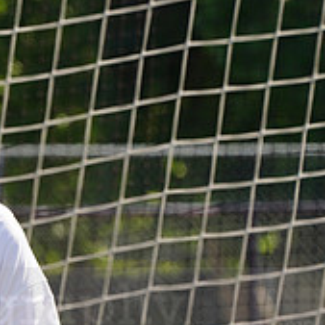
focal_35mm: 830
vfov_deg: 2.1
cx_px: -50
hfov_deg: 2.1
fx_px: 8816
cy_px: 292
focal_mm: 285
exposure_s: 1/250
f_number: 11
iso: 200
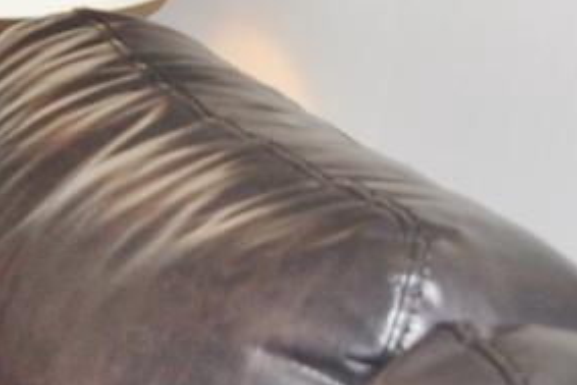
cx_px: -1211
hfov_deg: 8.6
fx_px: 3127
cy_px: -84
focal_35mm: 195
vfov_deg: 7.0
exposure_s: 1/60
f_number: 5.6
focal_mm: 18
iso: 200
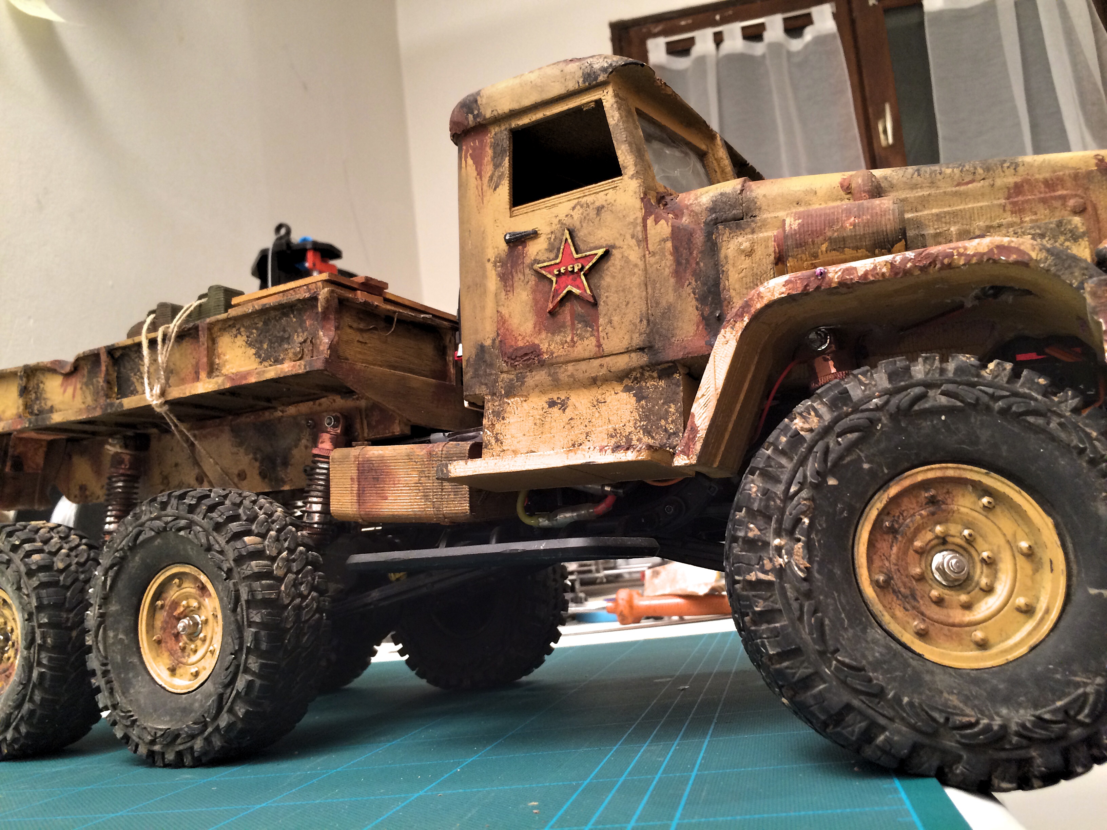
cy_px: 415
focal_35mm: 29
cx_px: 554
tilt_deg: +7.4
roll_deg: +6.3
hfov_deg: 61.7
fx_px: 927
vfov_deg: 48.2
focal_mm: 4.15
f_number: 2.2
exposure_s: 1/33
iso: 160
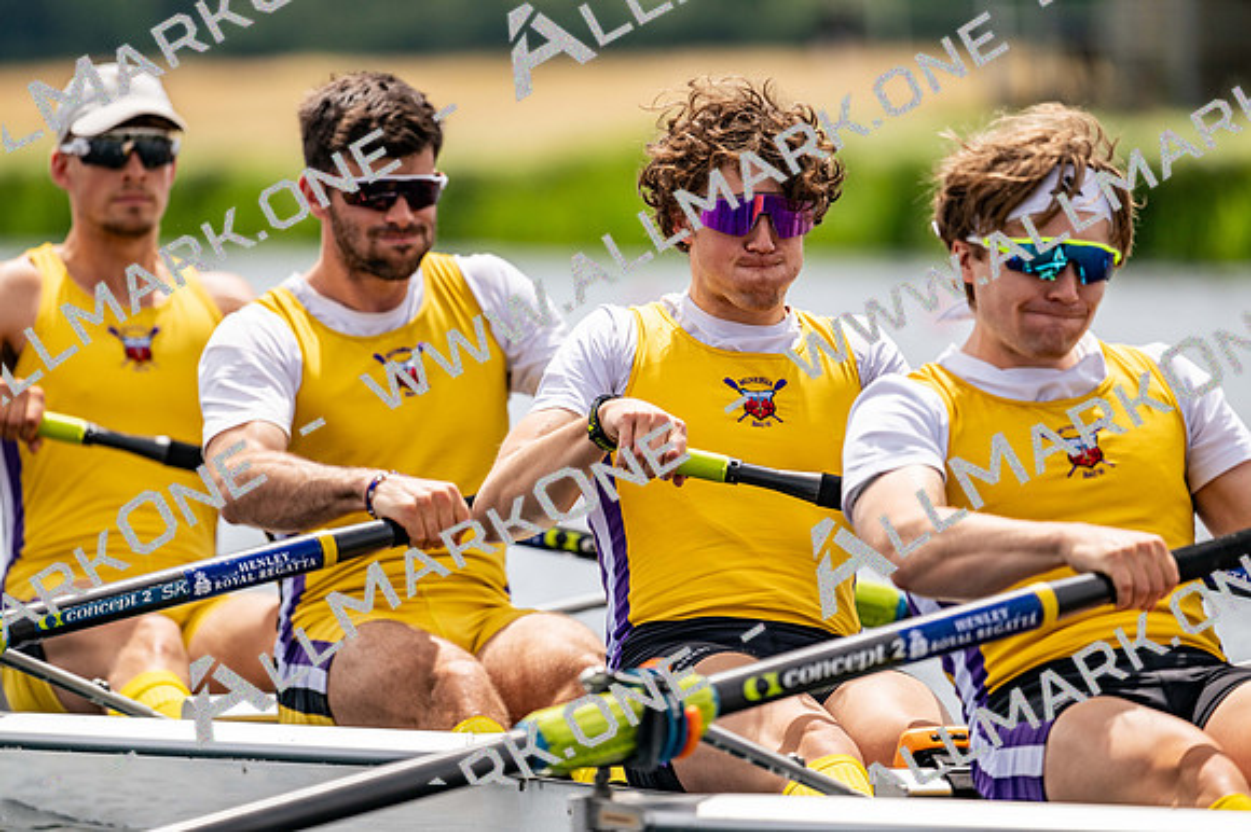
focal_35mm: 400
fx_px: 13895
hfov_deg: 5.2
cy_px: 416
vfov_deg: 3.4
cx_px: 626
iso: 220
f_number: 4.5
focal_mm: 400
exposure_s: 1/2500
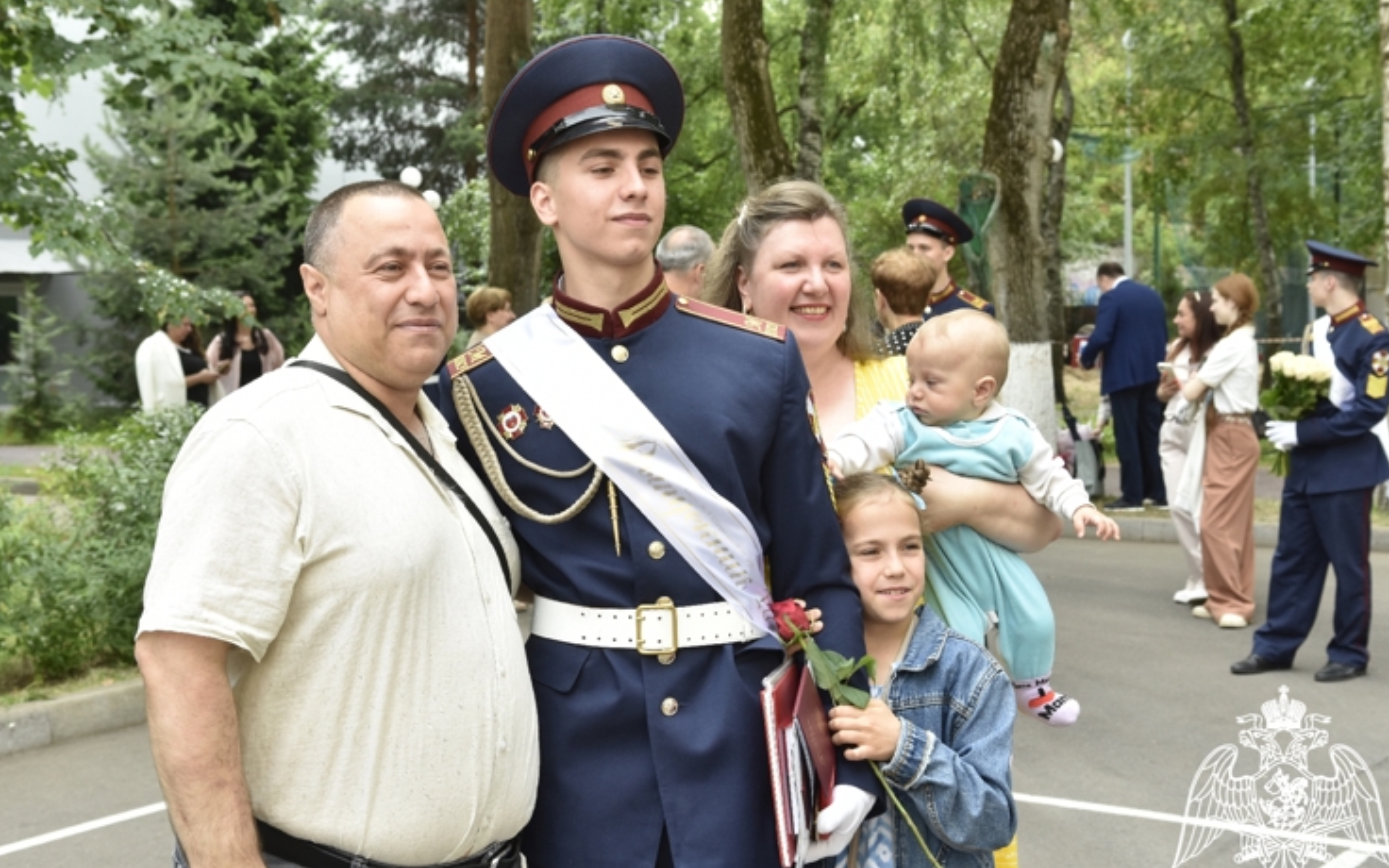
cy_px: 443
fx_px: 2006
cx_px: 706
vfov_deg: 24.4
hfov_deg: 38.2
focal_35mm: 53
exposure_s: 1/250
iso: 400
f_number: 7.1
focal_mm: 34
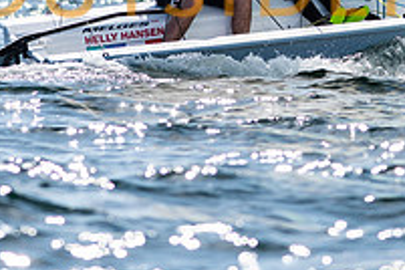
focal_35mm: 1358
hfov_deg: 1.5
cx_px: 399
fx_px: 15276
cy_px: -25
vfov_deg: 1.0
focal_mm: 300
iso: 200
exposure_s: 1/4000
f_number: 5
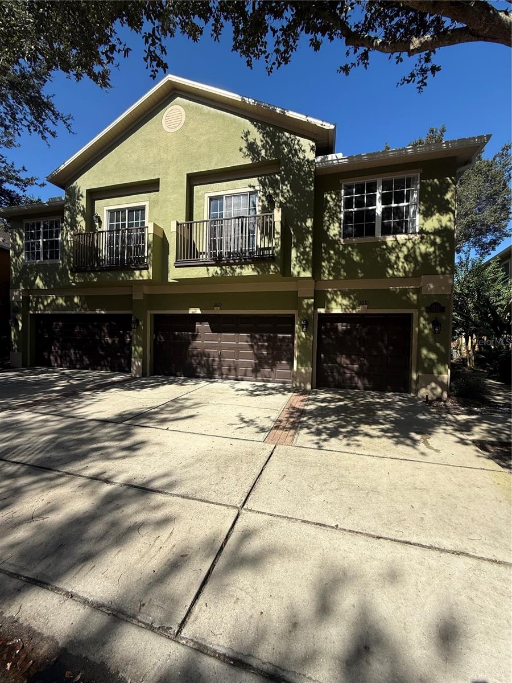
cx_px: 256
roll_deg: -1.2
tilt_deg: -1.0
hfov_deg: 85.7
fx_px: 276
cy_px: 342
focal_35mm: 14
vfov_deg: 102.1
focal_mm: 2.22
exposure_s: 1/1745
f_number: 2.2
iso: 50
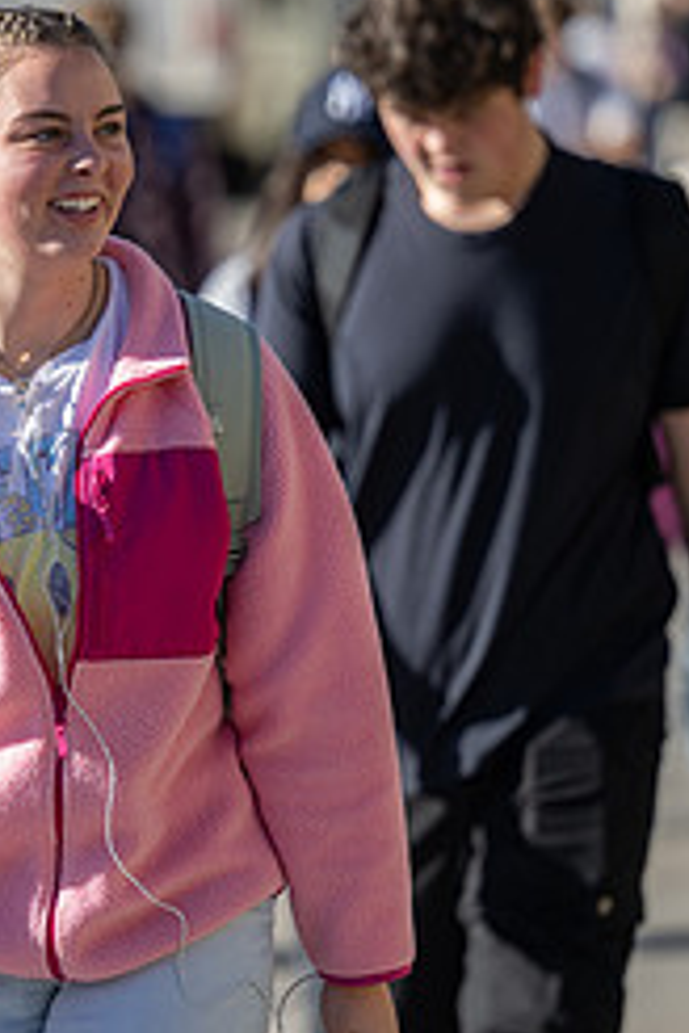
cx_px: -150
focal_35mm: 448
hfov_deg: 3.1
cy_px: 455
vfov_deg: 4.6
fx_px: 12860
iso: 100
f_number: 2.8
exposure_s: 1/2000
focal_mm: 160
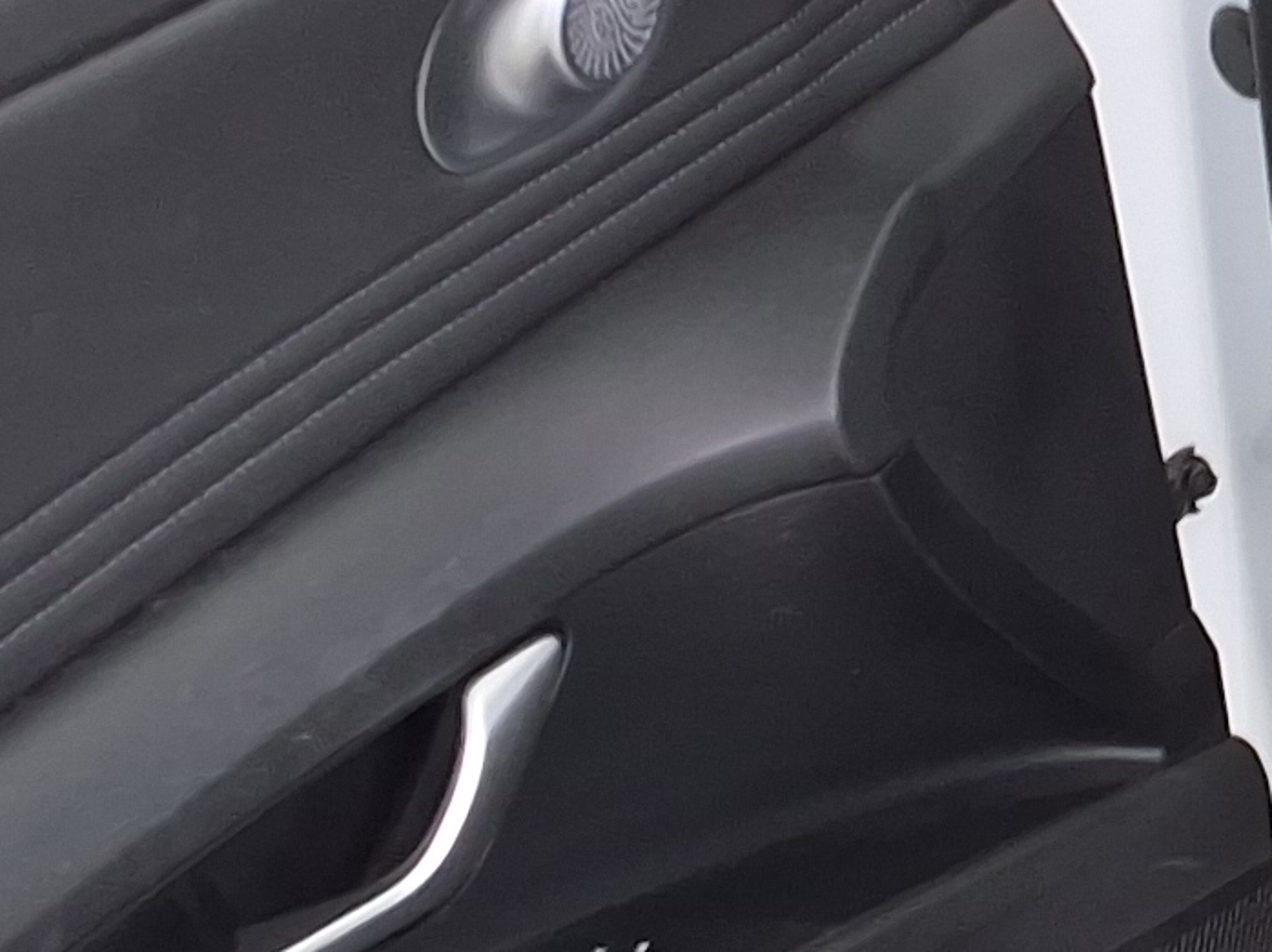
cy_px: 158
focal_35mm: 131
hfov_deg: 14.2
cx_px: 1808
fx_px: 4812
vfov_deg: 11.3
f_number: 1.9
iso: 32
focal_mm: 2.91
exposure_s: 1/60
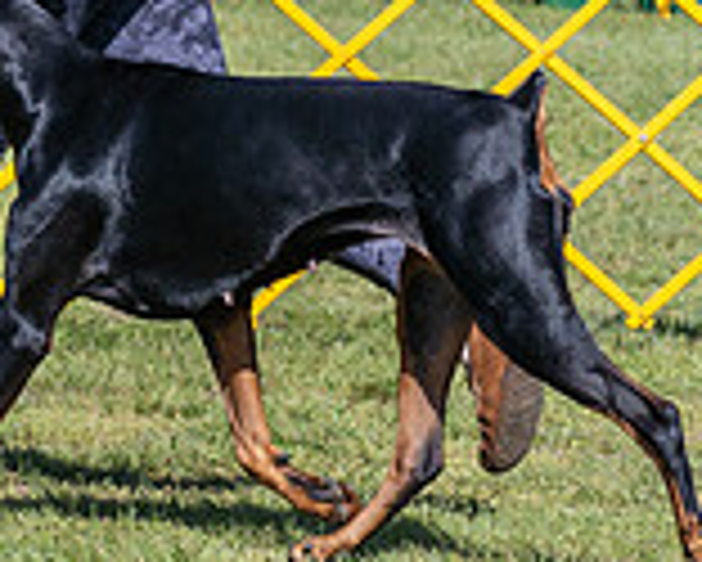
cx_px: 43
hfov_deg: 3.2
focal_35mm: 612
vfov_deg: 2.5
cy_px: -40
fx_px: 12723
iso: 400
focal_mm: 151
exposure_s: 1/2000
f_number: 6.3
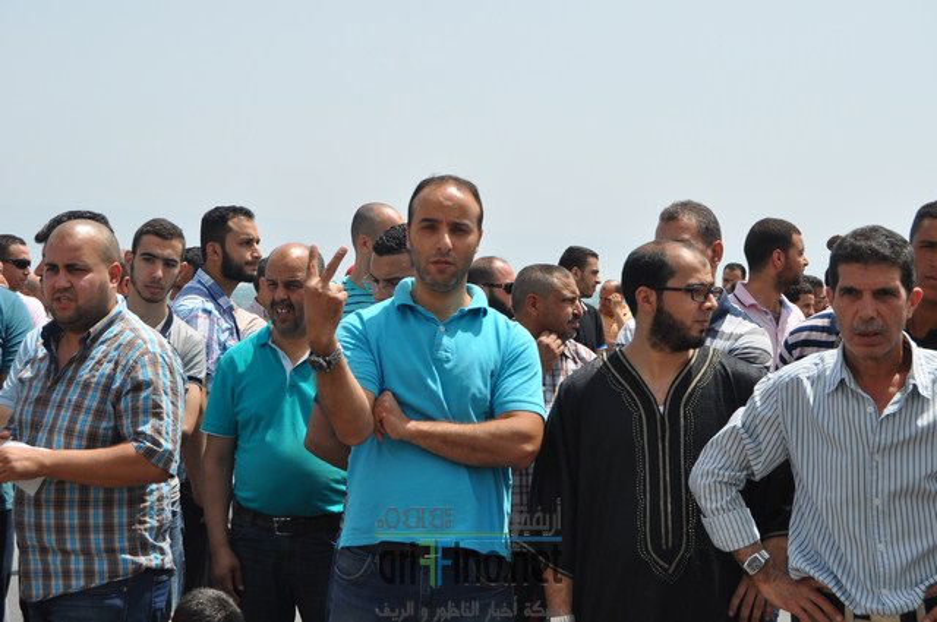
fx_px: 1638
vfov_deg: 21.5
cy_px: 311
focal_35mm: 63
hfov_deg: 31.9
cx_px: 468
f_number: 9
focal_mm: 42
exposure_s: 1/320
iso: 200
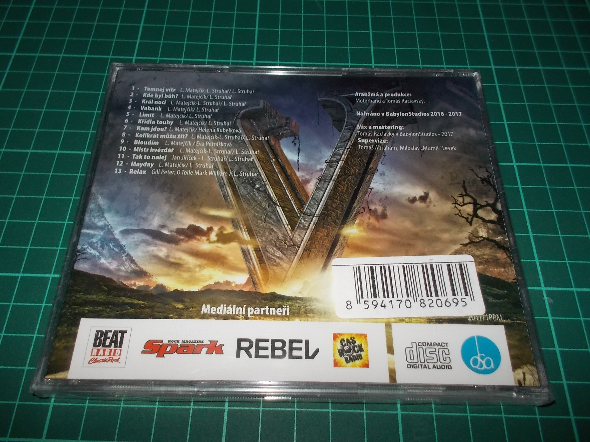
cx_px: 295
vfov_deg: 48.2
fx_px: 494
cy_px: 221
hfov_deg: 61.7
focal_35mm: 29
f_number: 3.3
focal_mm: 4.1
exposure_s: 1/30
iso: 200
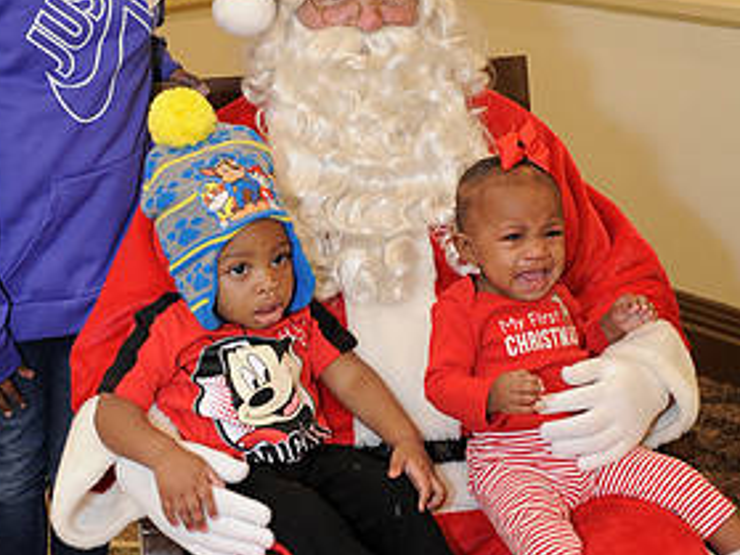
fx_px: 1539
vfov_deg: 20.4
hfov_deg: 27.0
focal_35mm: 72
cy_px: 244
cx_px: 363
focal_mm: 36
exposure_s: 1/100
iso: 1600
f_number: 4
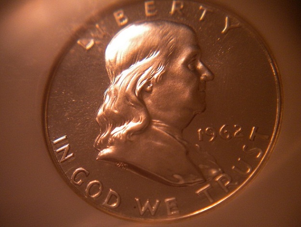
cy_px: 114
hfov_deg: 52.6
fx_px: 305
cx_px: 150
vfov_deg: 40.8
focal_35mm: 35
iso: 222
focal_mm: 6.3
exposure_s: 1/59.8
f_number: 3.1
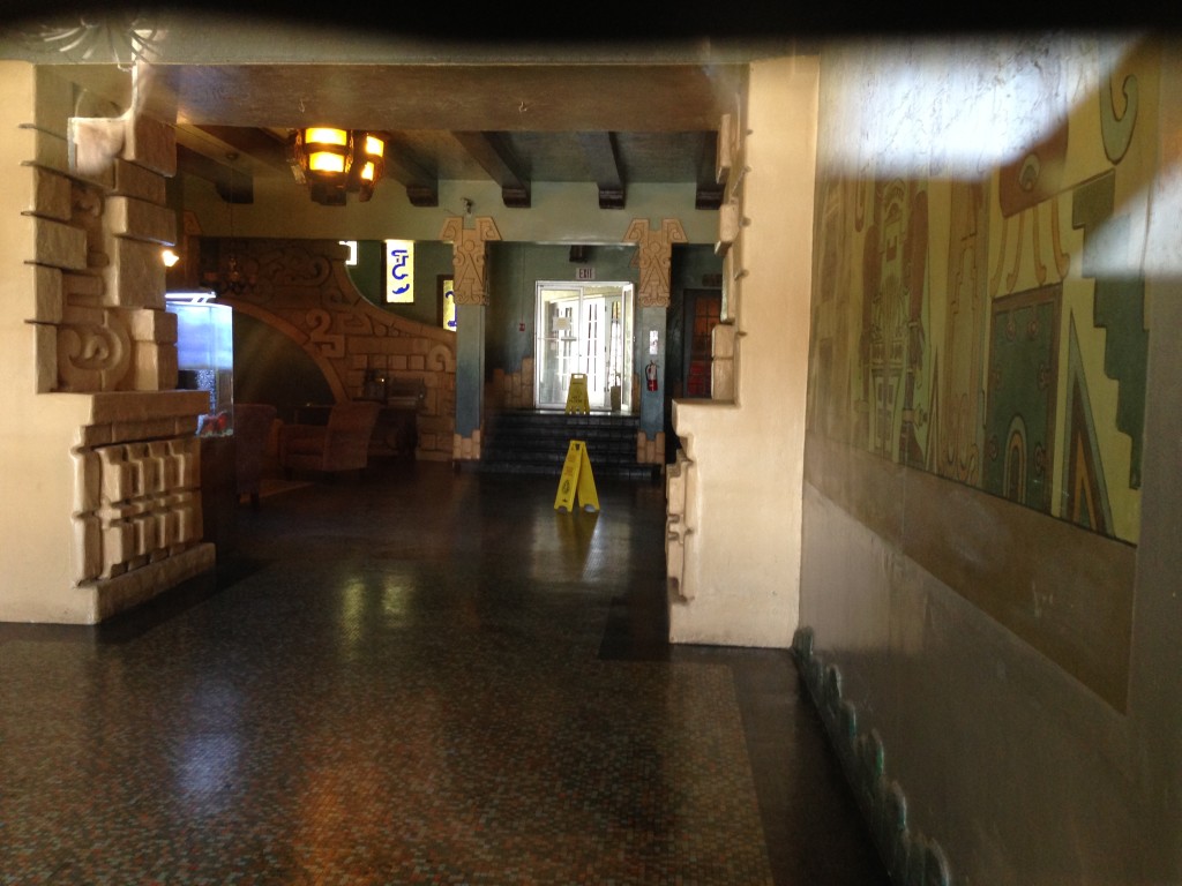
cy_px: 443
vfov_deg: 42.9
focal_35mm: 33
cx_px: 591
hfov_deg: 55.4
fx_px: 1127
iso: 125
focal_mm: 4.12
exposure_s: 1/20
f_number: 2.4
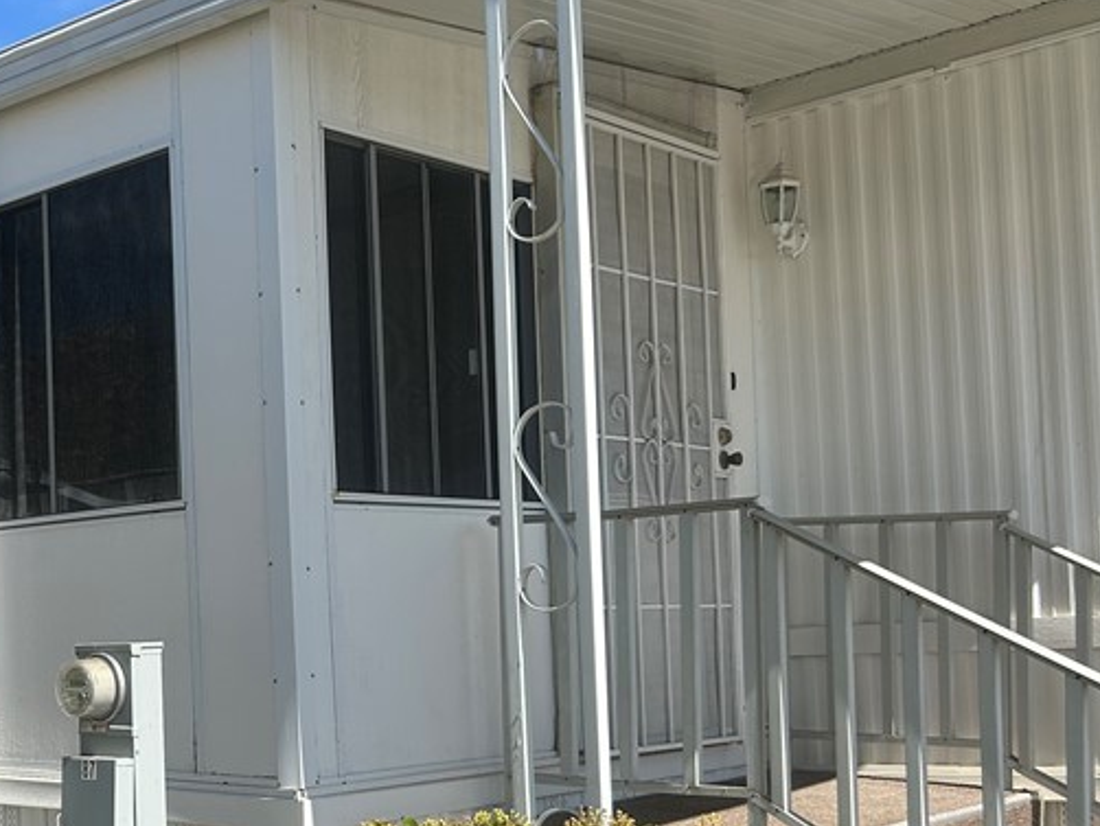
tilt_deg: +1.3
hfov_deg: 34.5
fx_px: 1685
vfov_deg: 27.2
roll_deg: +3.4
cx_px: 145
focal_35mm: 53
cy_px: 618
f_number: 1.5
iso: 50
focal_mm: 5.7
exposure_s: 1/3704
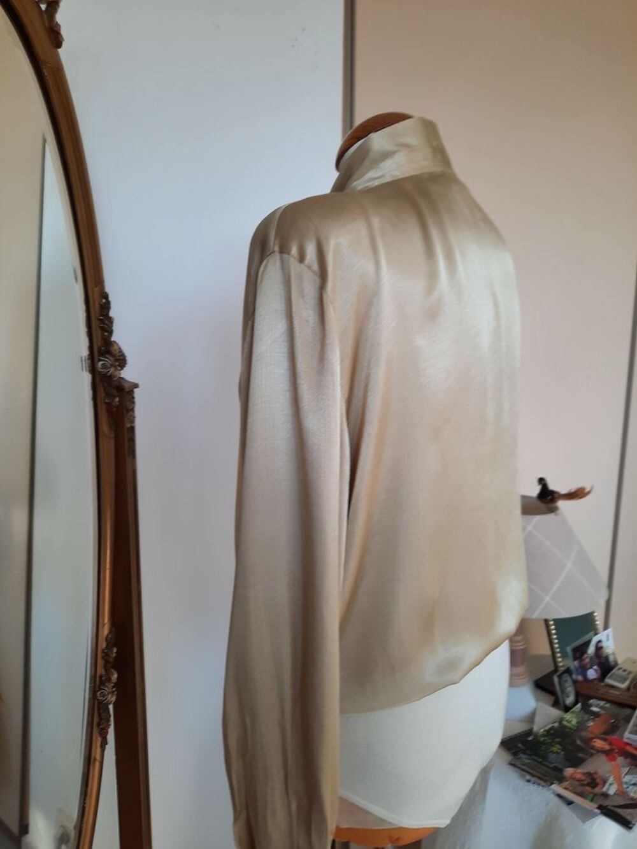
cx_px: 318
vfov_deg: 69.4
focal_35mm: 25
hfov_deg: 54.9
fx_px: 613
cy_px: 424
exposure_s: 1/50
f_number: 2
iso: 50
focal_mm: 4.6
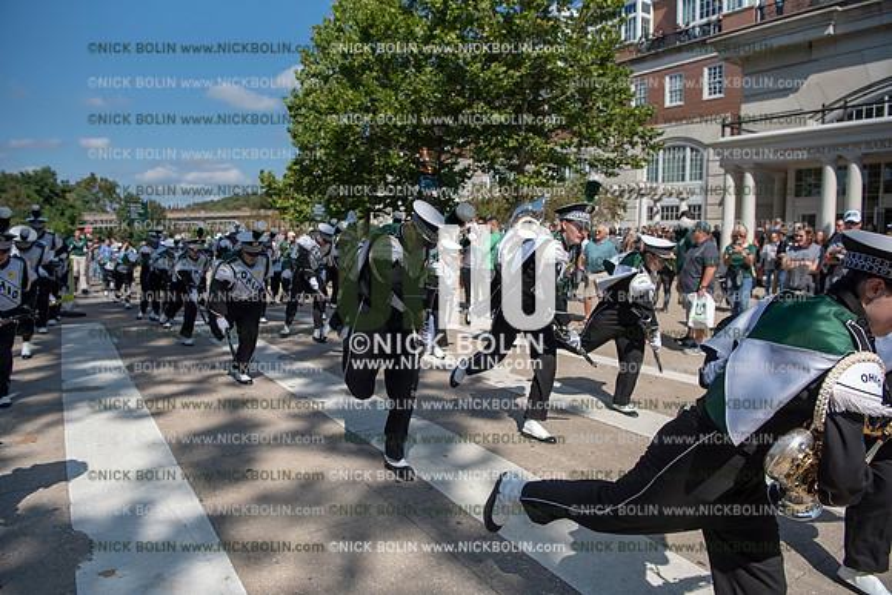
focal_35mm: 24
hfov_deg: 73.7
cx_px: 446
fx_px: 595
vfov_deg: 53.2
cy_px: 298
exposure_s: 1/4000
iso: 400
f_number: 5
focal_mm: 24
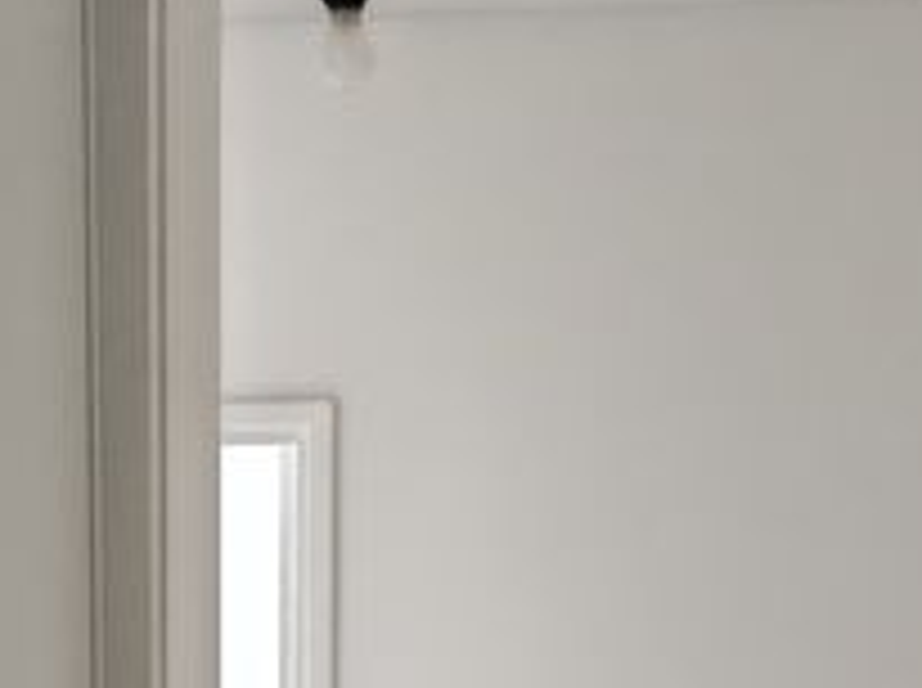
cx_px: 360
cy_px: 1228
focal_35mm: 132
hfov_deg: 15.0
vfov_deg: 10.5
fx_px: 3510
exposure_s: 1/100
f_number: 1.9
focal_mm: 6.12
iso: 1072
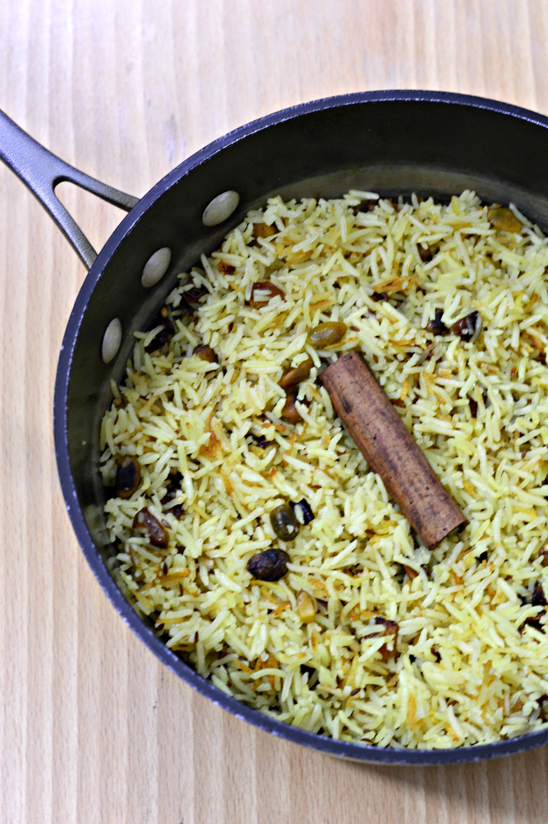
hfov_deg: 18.1
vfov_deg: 27.0
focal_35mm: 75
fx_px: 1716
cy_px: 412
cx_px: 274
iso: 640
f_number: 5.6
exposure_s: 1/30
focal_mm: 50
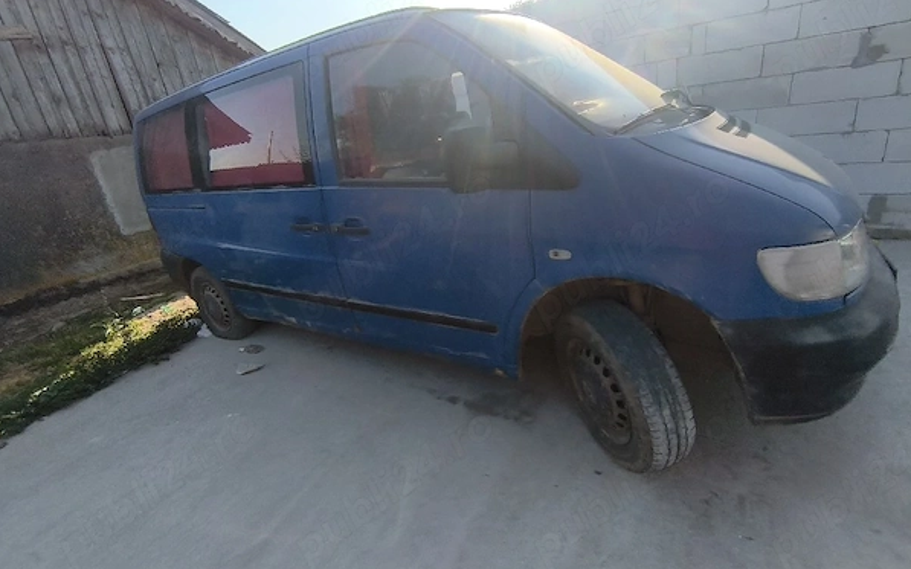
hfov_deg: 97.8
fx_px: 397
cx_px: 455
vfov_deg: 71.1
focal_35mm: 16
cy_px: 257
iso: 50
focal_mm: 1.65
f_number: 2.2
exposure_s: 1/2000
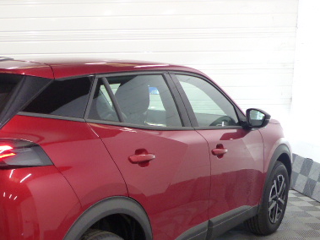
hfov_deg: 37.5
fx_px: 453
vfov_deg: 29.3
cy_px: 175
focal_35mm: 49
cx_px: 64
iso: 400
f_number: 2.8
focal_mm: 5.1
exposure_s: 1/30
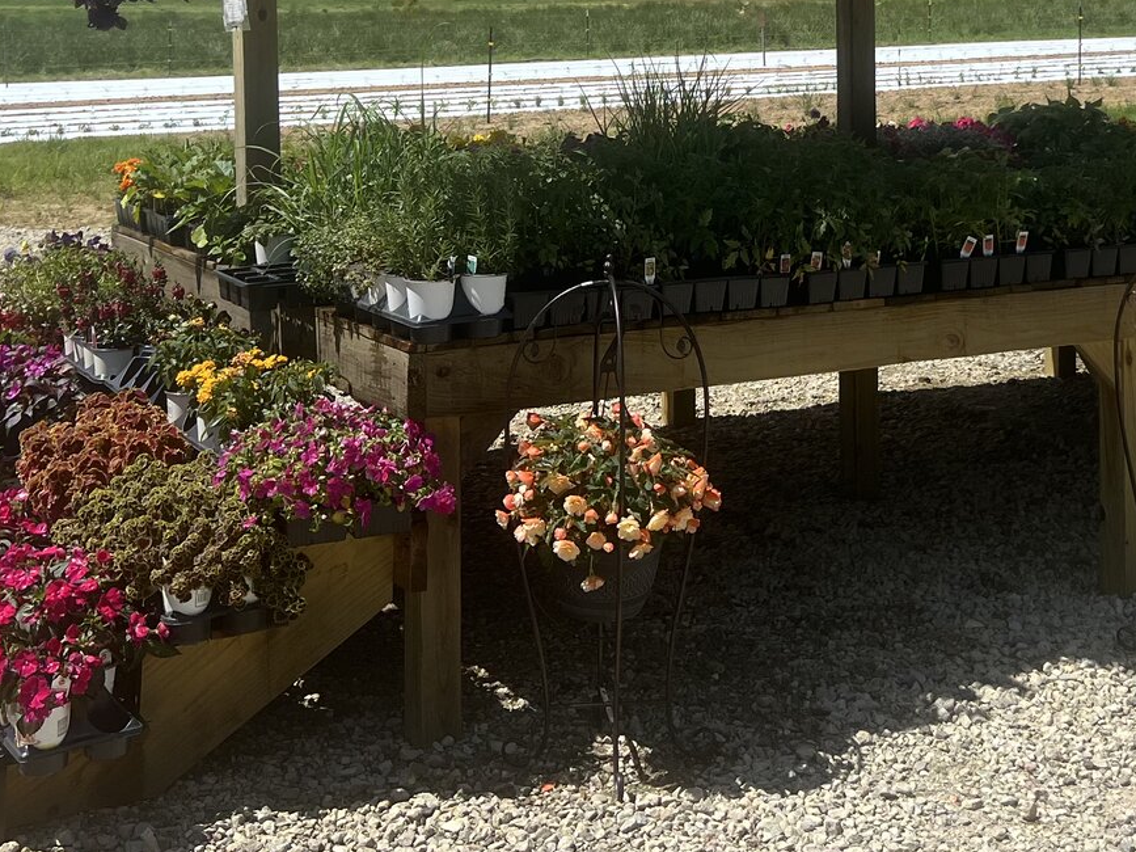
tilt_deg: -1.0
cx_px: 780
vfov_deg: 23.3
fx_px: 1969
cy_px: -14
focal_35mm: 60
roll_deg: -0.7
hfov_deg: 31.9
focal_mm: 5.7
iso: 50
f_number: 1.5
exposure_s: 1/4831
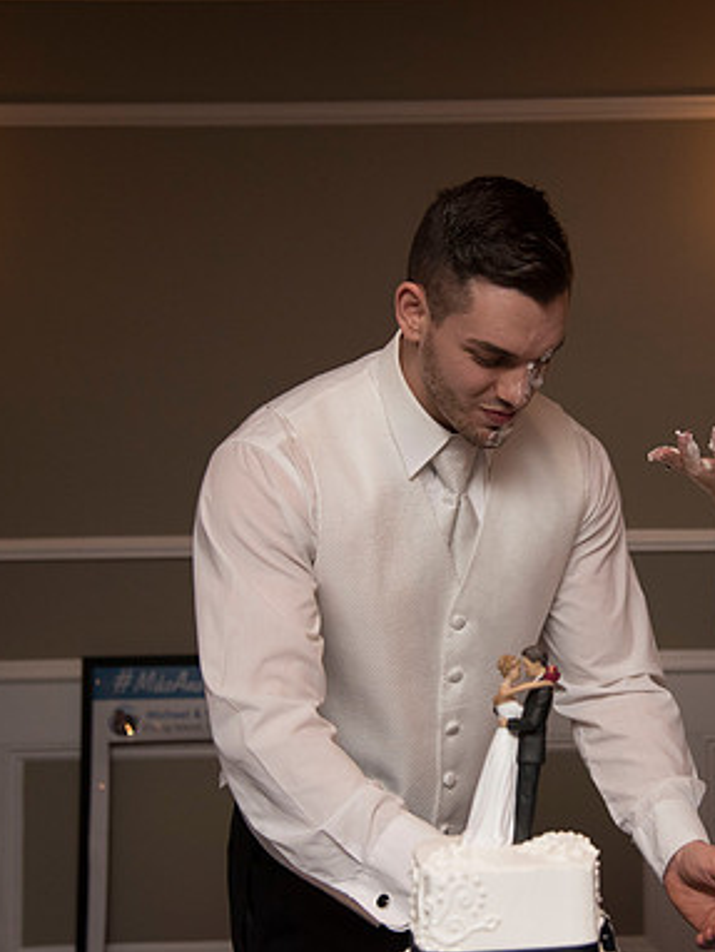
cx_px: 588
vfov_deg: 27.8
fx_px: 1926
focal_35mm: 70
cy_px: 480
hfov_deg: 20.8
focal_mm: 48
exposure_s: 1/200
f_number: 4
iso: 2000
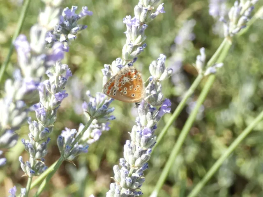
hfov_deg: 15.4
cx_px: 132
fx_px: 972
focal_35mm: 128
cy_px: 98
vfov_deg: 11.6
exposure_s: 1/80
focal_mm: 22.9
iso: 80
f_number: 5.2
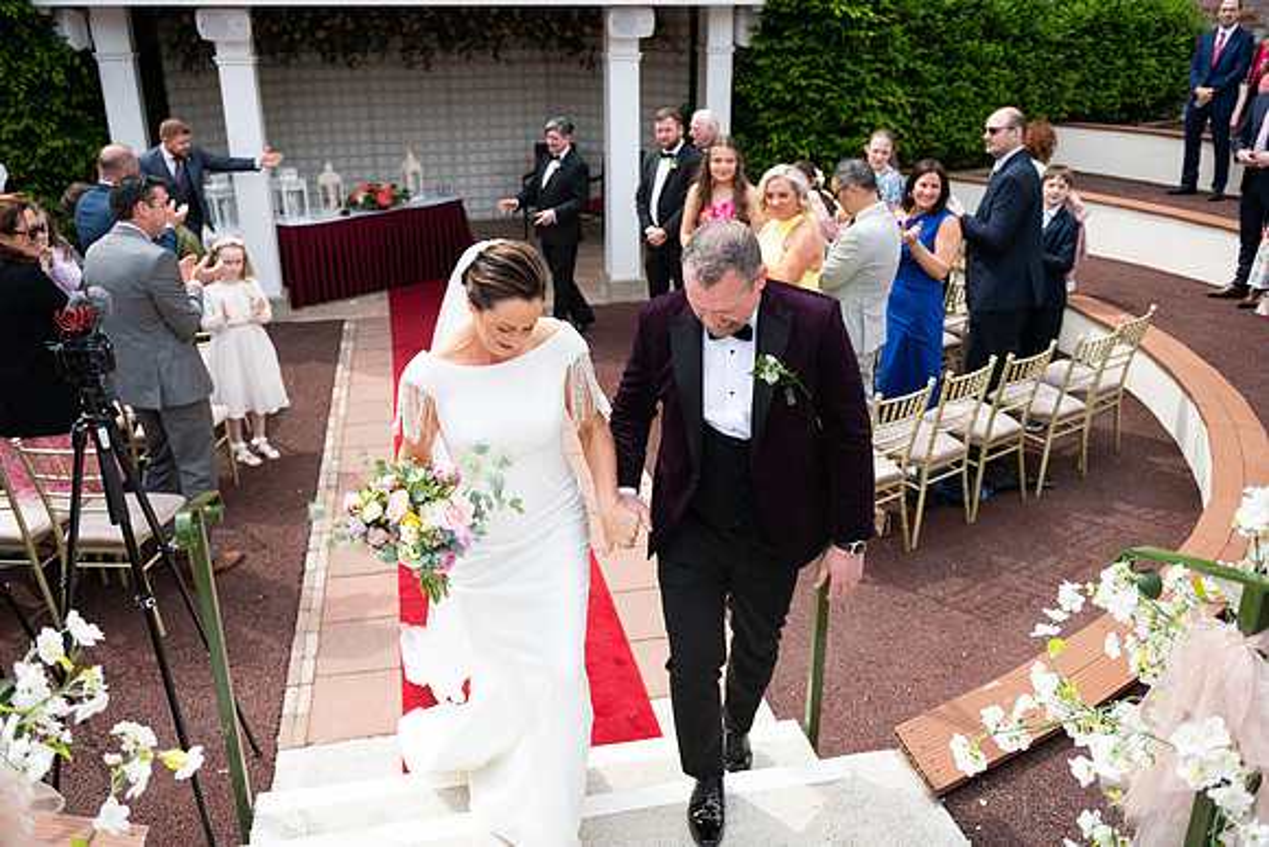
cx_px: 634
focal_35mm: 31
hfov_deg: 60.3
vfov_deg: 42.3
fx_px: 1093
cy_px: 424
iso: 250
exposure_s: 1/2000
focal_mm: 31
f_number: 3.5
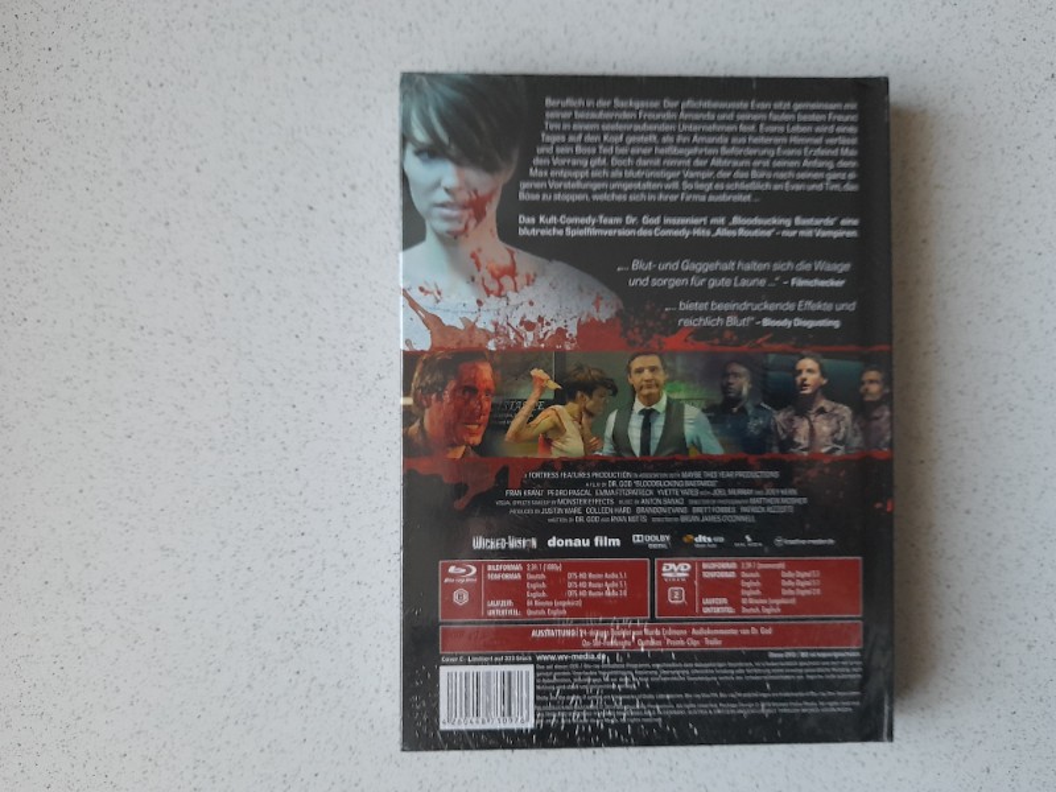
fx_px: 763
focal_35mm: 25
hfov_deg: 69.4
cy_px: 396
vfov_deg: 54.9
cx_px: 528
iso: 320
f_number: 2
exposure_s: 1/50
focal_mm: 4.6
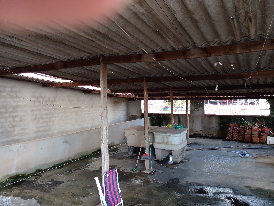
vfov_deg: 51.4
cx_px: 137
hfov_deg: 65.3
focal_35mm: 27
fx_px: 214
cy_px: 103
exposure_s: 1/60
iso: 50
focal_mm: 3.6
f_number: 1.9
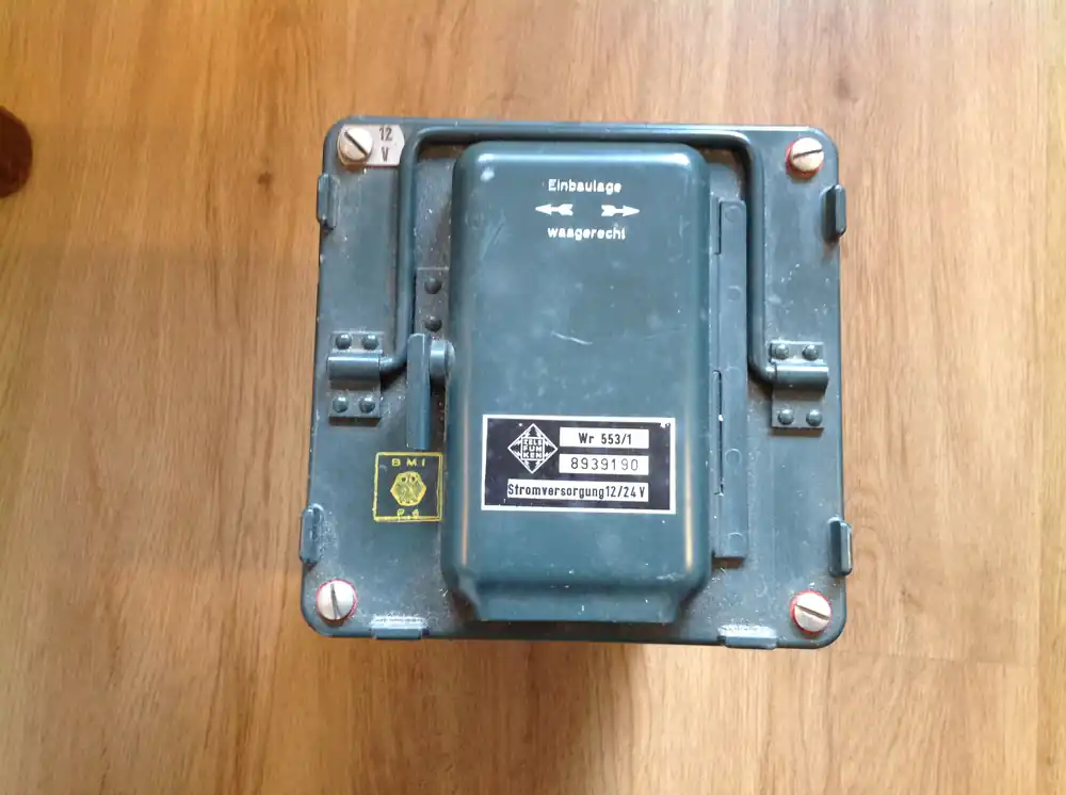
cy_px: 398
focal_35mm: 35
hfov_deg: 52.7
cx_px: 533
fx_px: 1076
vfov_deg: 40.6
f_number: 2.4
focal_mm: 4.28
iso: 160
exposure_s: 1/15
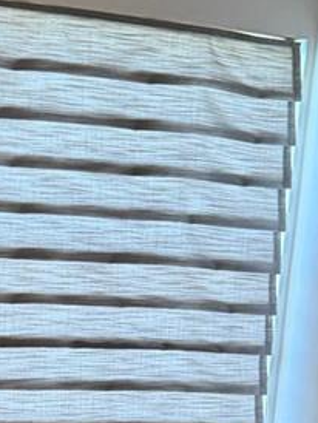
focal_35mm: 105
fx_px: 1284
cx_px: -26
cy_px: 525
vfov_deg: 17.7
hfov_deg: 13.8
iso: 400
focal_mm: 6.76
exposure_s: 1/60
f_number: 1.78
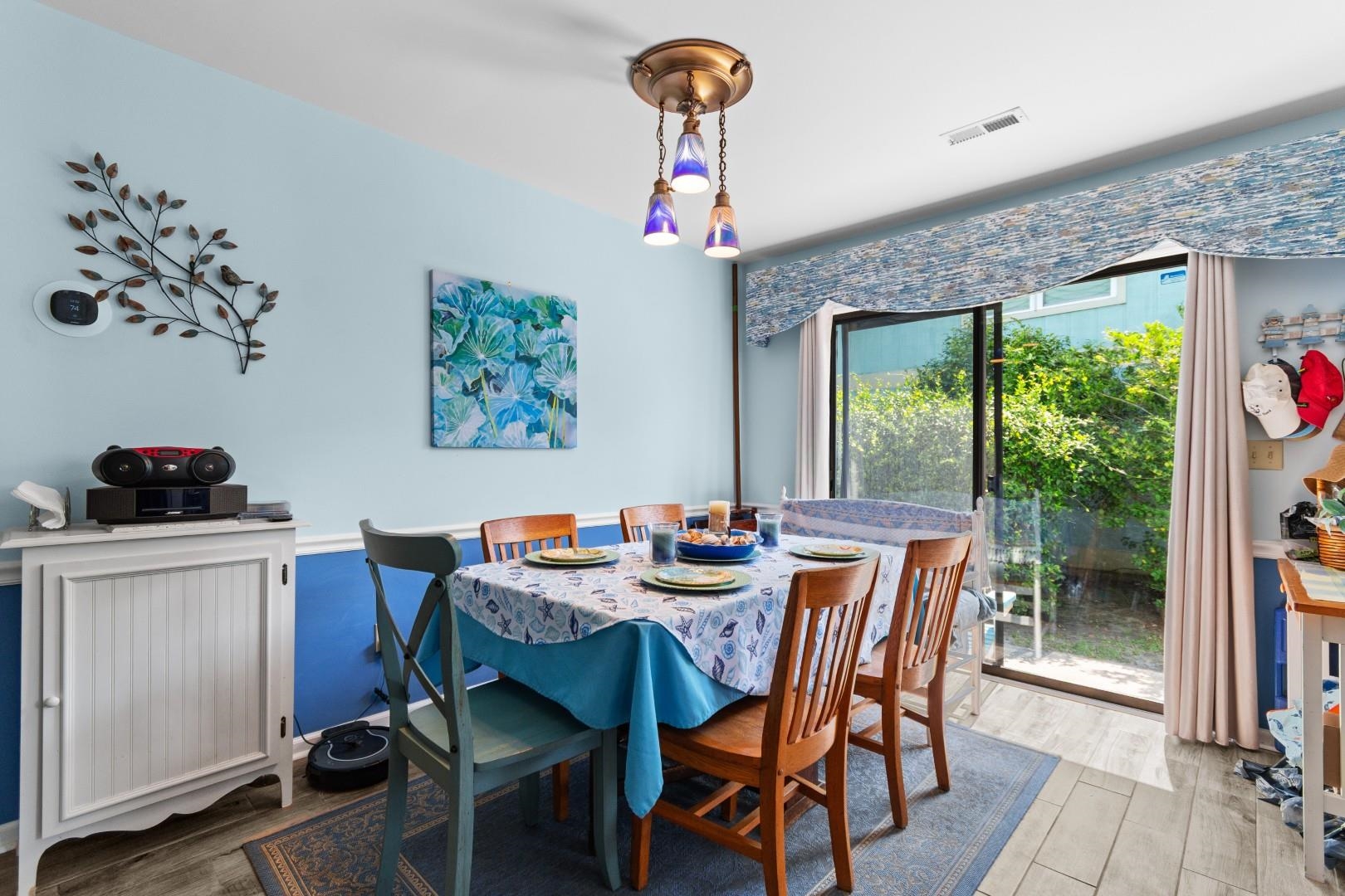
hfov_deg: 100.4
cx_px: 672
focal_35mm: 15
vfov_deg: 77.3
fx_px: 560
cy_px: 448
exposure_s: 1/20
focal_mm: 10
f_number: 4.5
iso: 100
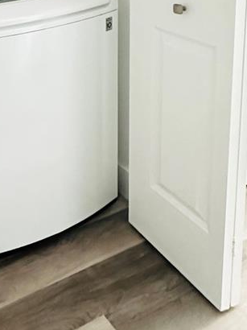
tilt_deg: -9.4
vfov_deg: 38.3
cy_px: -30
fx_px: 390
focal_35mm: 41
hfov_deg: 28.7
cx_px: -73
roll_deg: +6.1
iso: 800
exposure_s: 1/60
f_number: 2.2
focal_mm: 2.22
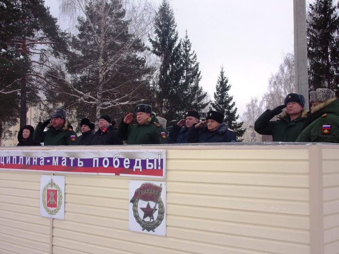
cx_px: 170
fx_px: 450
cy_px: 127
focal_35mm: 46
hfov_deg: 41.2
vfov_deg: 31.5
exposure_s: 1/105
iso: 80
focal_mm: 8.3
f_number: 4.1
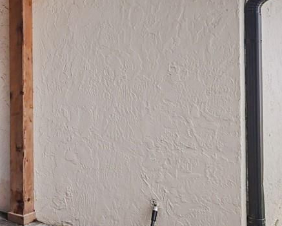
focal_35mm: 50
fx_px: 417
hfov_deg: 29.7
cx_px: -87
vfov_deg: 30.2
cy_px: 96
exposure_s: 1/250
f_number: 5.6
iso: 200
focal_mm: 7
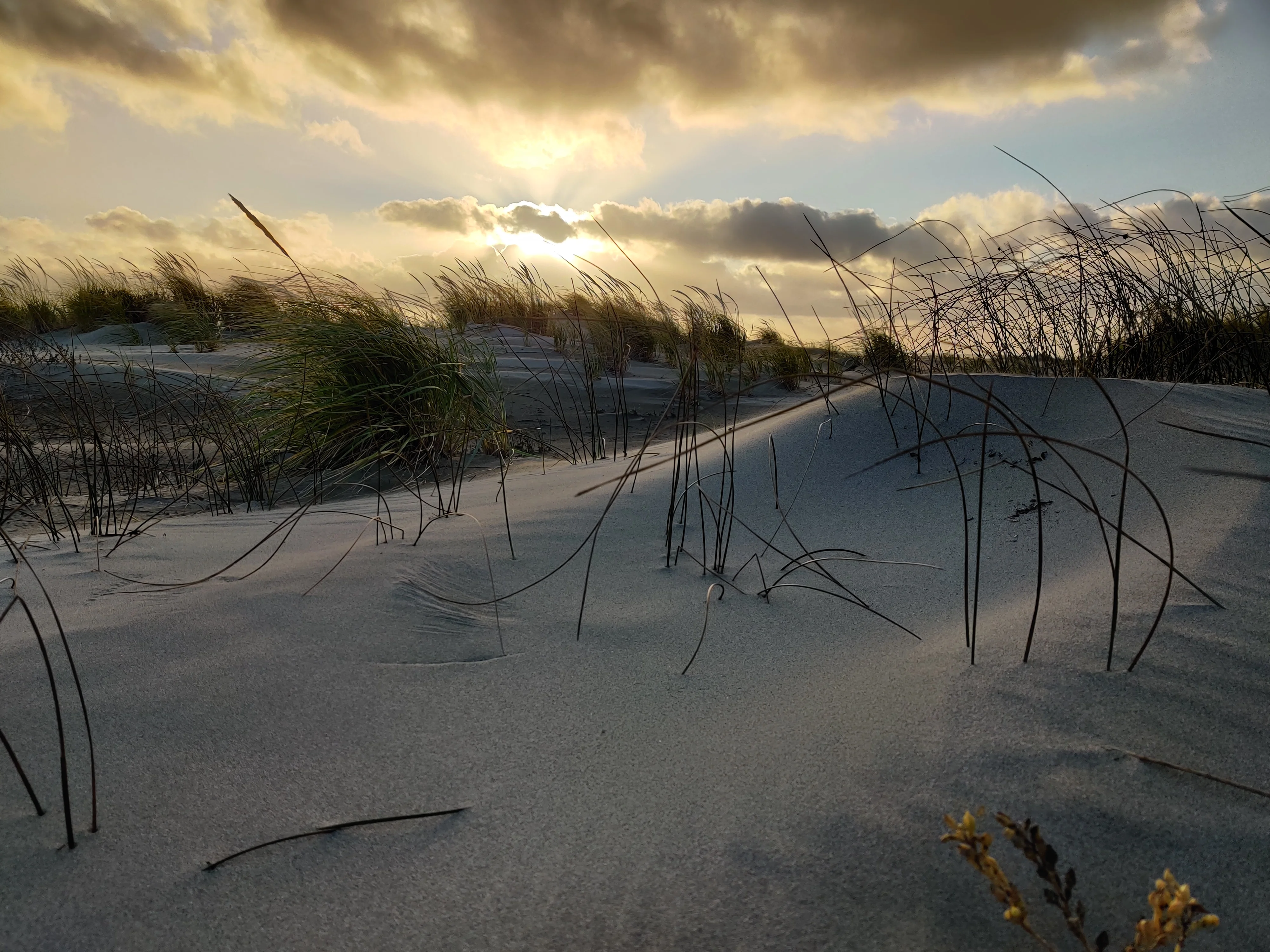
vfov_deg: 51.4
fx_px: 991
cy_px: 476
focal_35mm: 27
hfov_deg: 65.3
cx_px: 635
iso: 100
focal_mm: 4.75
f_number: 1.65
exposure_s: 1/780
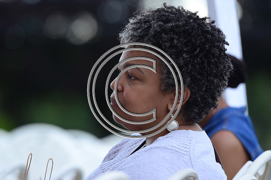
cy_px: 90
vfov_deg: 4.6
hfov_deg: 6.9
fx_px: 2253
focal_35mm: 300
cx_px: 136
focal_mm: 200
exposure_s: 1/800
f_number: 2.8
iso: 800
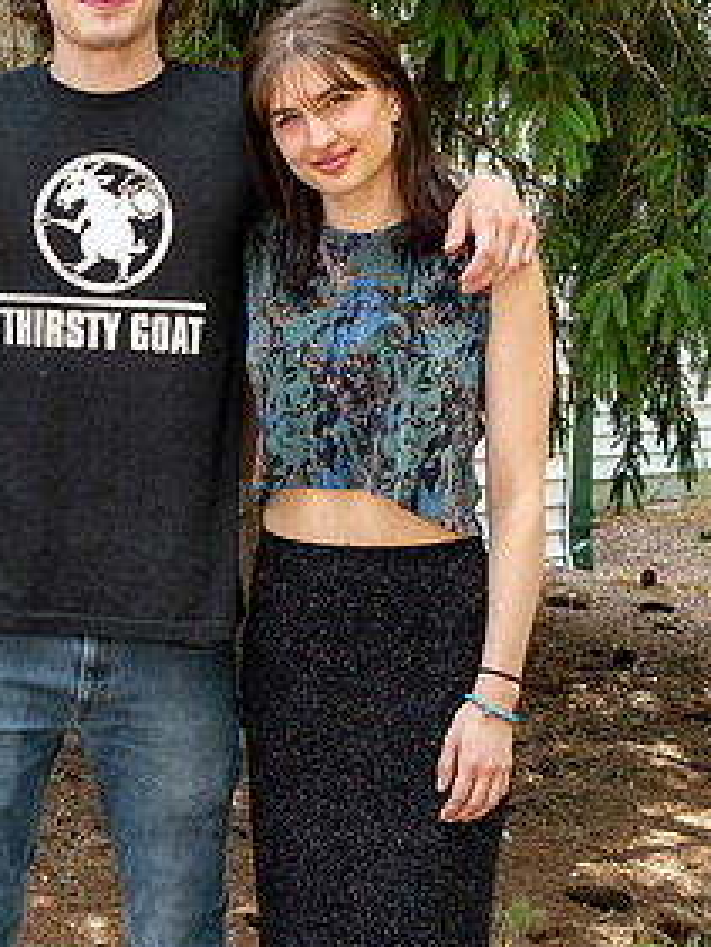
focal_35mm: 107
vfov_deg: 18.3
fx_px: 2928
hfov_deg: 13.7
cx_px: 80
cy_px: 328
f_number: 4
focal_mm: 32
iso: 160
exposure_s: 1/200
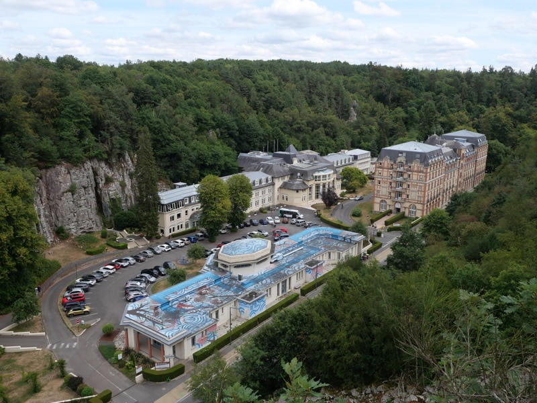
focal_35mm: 30
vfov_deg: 46.8
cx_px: 268
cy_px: 202
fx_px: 465
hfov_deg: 60.0
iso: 200
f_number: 7.1
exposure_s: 1/320
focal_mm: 15
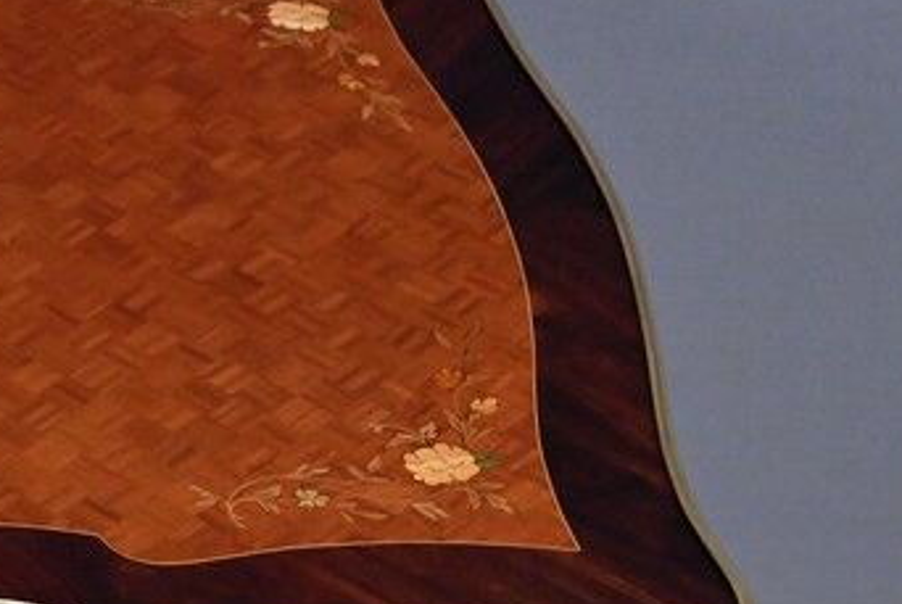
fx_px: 3161
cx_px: -443
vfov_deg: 10.7
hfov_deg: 15.1
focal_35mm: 126
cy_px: 768
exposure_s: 1/160
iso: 5000
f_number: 7.1
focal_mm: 36
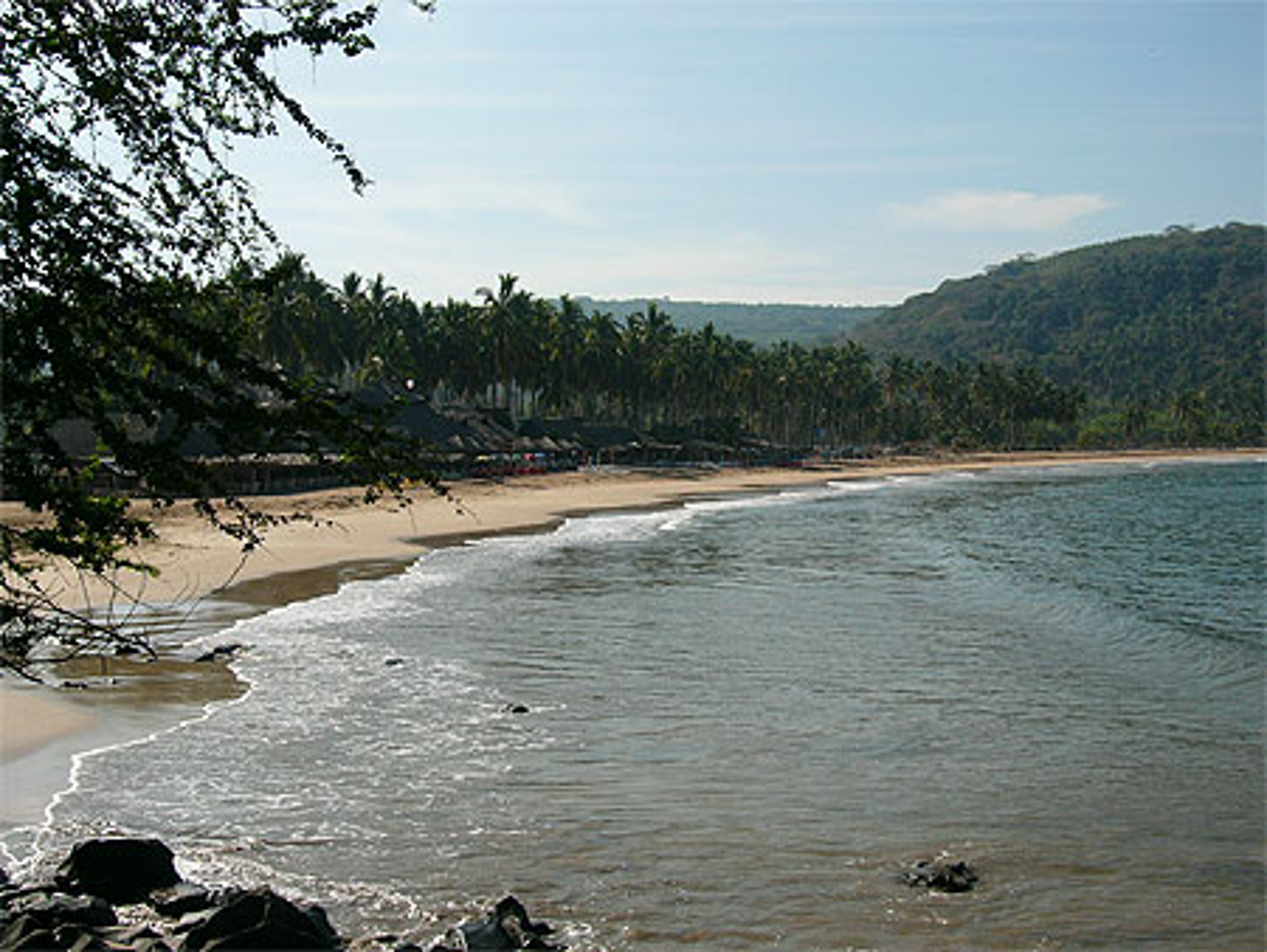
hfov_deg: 41.2
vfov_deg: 31.5
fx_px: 1685
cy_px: 476
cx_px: 634
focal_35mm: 46
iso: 50
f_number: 9
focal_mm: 7.6
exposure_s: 1/160
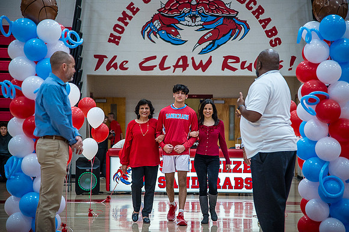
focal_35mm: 105
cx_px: 174
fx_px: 1017
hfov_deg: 19.5
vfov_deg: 13.0
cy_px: 116
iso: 2000
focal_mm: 105
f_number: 4
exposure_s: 1/320
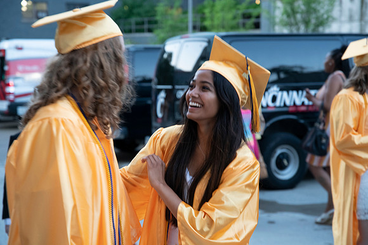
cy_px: 122
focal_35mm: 70
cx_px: 184
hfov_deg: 28.8
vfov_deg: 19.5
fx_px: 716
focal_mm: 70
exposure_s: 1/80
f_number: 4
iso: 2000
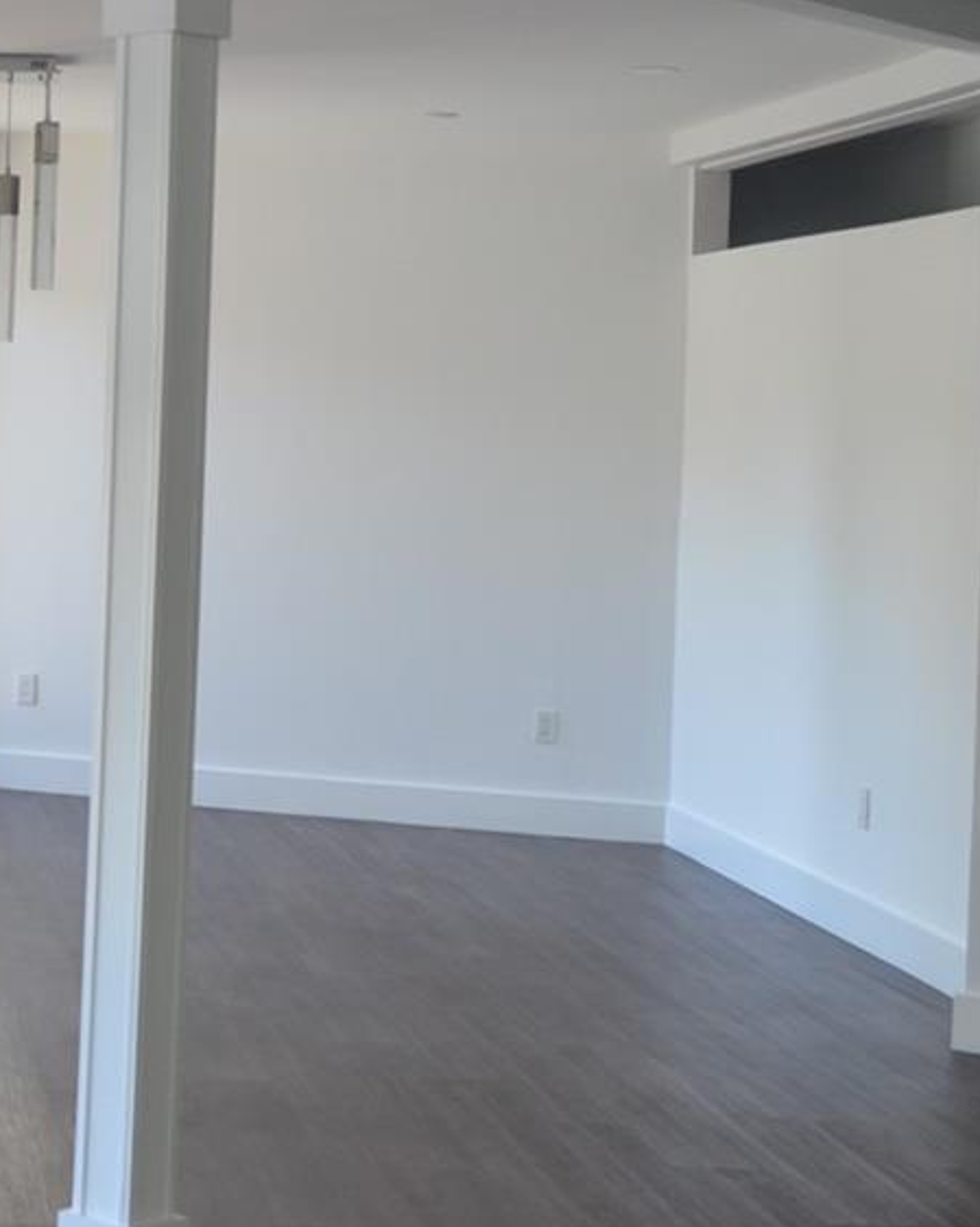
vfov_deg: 23.7
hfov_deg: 17.8
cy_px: 346
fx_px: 2903
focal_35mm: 80
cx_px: -338
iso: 450
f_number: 7.1
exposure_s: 1/30
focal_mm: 20
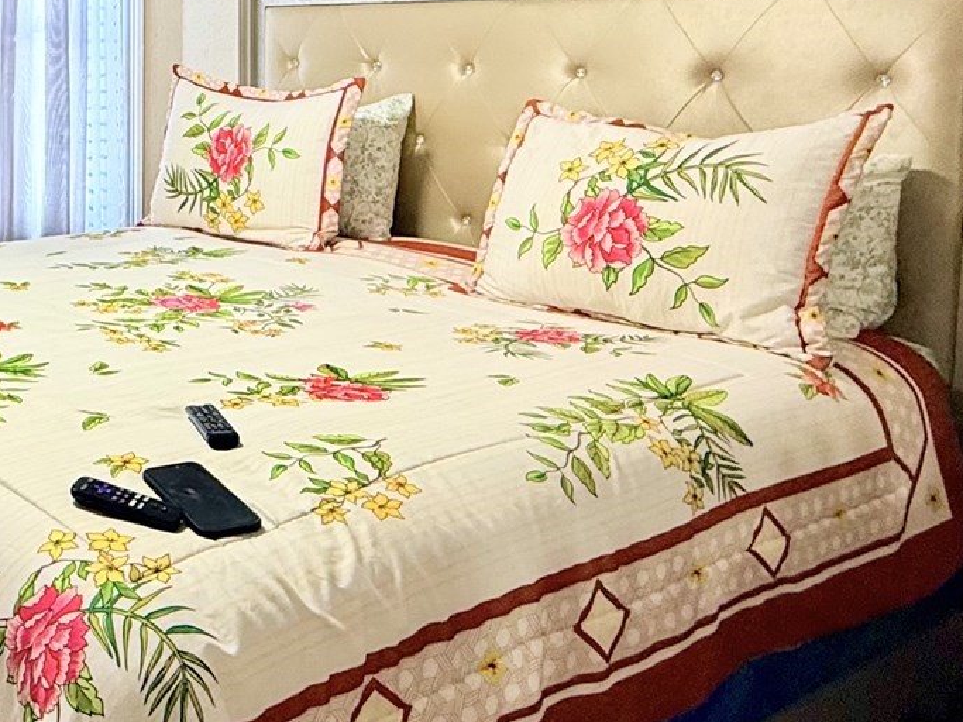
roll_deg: +1.1
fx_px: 1168
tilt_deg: -5.6
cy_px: 137
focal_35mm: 42
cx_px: -25
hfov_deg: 39.0
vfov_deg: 33.3
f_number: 2.2
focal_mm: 2.22
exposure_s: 1/60
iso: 200
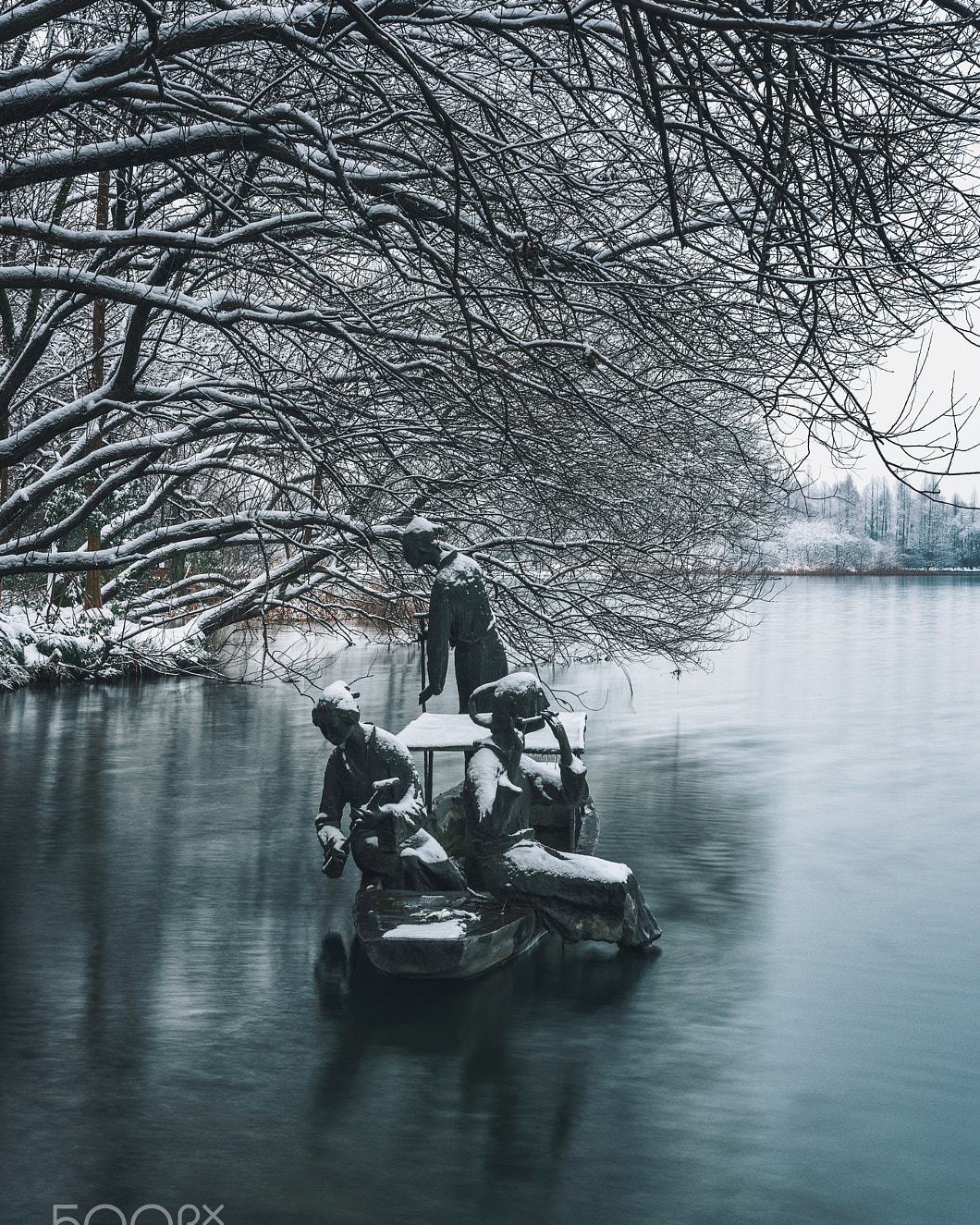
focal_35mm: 51
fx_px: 1849
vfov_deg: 36.7
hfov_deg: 29.7
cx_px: 488
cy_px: 607
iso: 100
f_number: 20
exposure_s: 2.5
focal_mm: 45
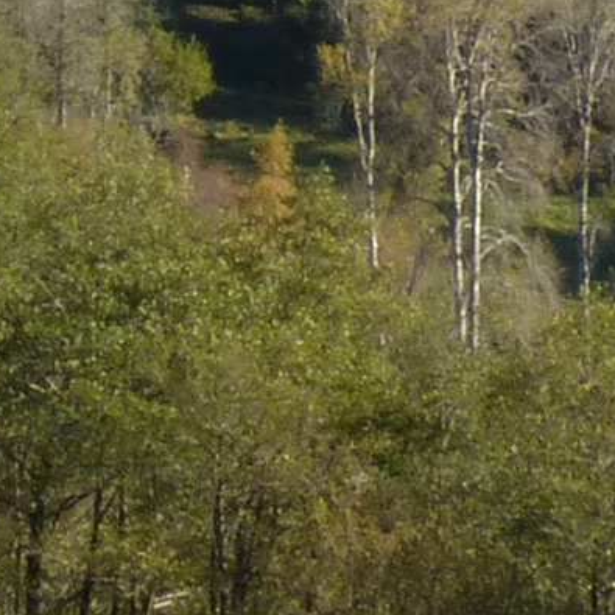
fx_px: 6894
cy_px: -517
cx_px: -220
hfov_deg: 5.1
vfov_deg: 5.0
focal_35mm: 343
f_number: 7.1
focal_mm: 7.4
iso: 100
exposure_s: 1/125
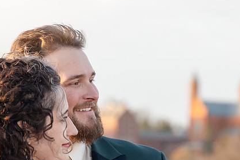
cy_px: 165
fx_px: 1347
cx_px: 146
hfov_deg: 10.2
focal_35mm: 202
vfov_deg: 6.8
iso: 1250
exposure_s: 1/1000
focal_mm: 75
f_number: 3.2
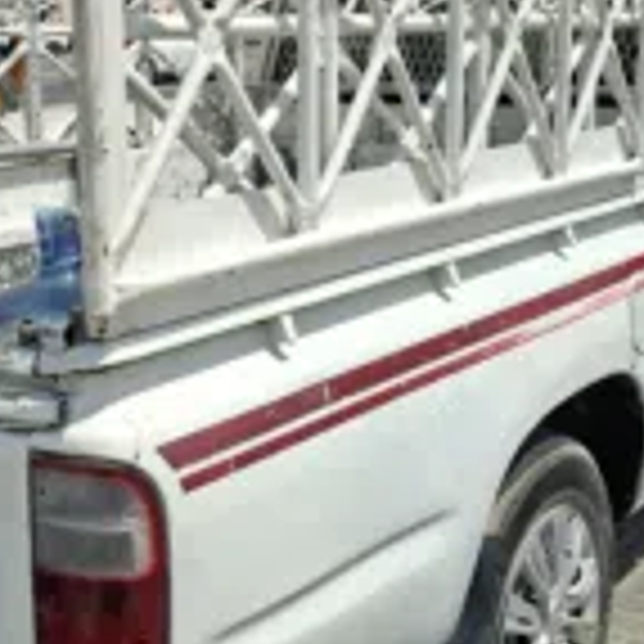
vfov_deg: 30.0
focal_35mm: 57
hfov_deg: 30.0
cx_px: 275
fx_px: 1200
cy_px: 252
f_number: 1.8
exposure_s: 1/3333
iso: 50
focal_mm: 5.54
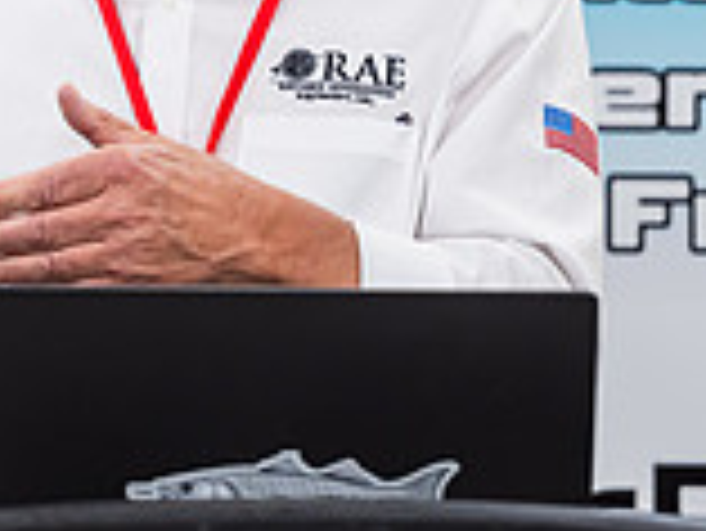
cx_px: 171
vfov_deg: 2.0
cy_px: -158
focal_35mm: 735
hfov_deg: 2.7
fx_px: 15002
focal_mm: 200
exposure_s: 1/200
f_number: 3.2
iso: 800
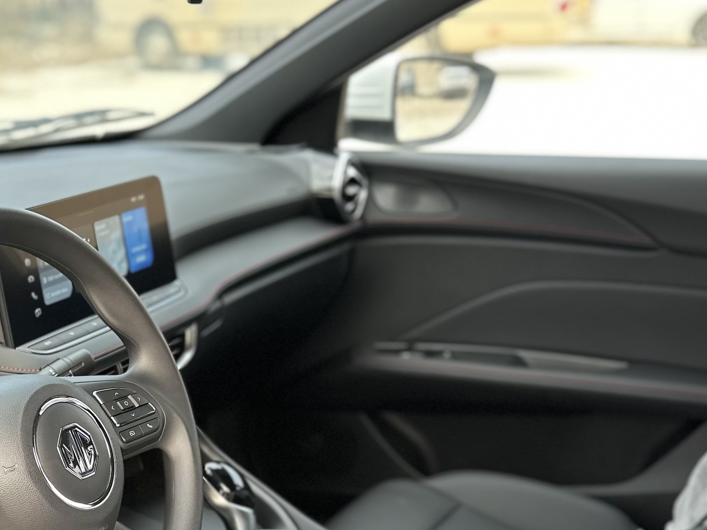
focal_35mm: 54
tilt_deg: -24.4
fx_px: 1103
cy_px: 527
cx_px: 99
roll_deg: +2.4
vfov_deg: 25.7
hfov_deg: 34.0
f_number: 1.78
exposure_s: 1/171
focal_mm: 6.86
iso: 100
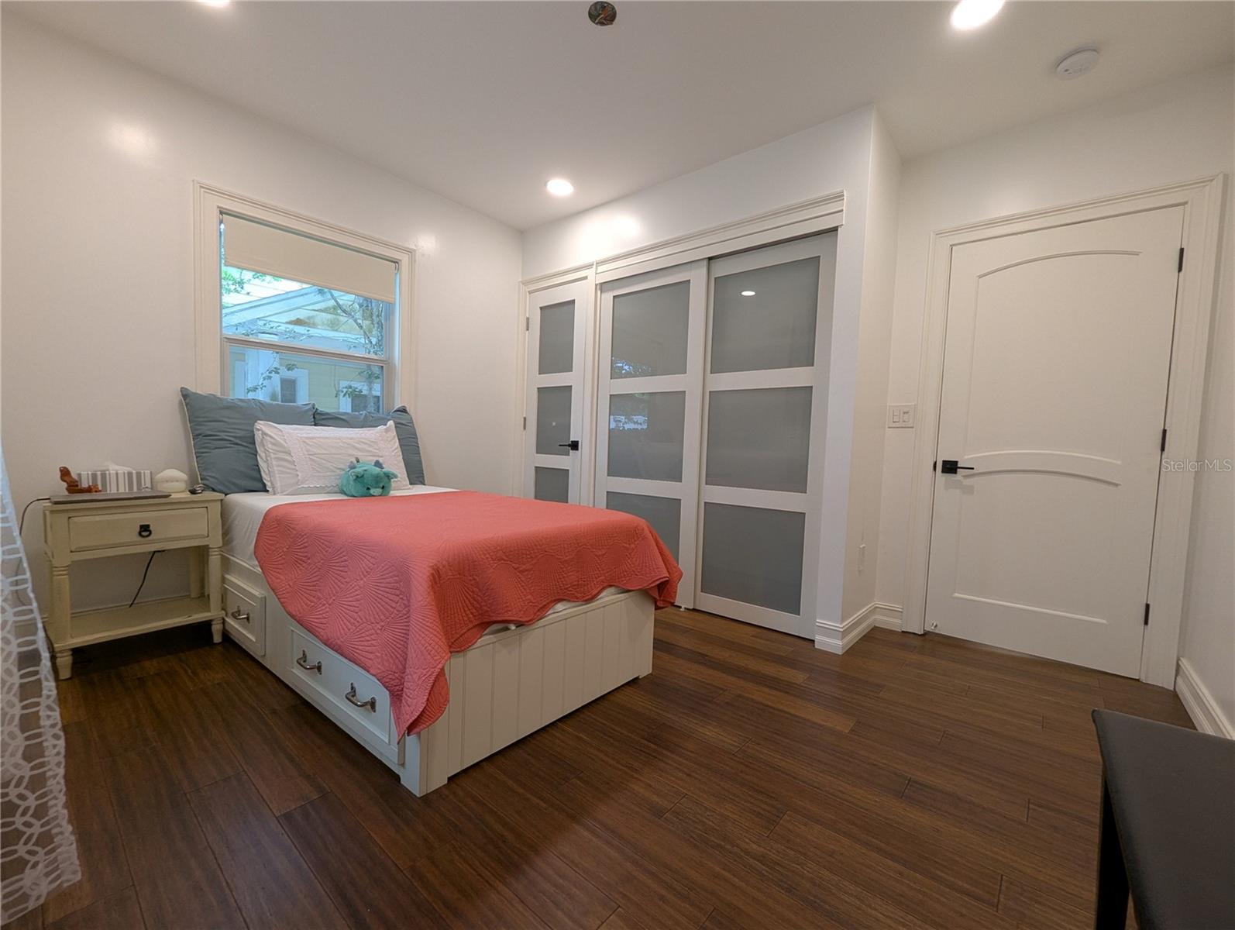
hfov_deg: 106.1
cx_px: 618
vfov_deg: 90.1
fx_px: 464
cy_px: 465
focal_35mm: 13
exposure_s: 1/24
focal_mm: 1.95
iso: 64
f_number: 2.2
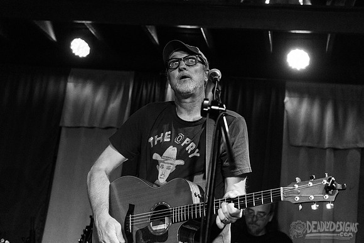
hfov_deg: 35.3
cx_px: 186
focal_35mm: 57
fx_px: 572
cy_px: 111
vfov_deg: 23.9
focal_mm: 52
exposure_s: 1/80
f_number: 3.2
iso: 3200
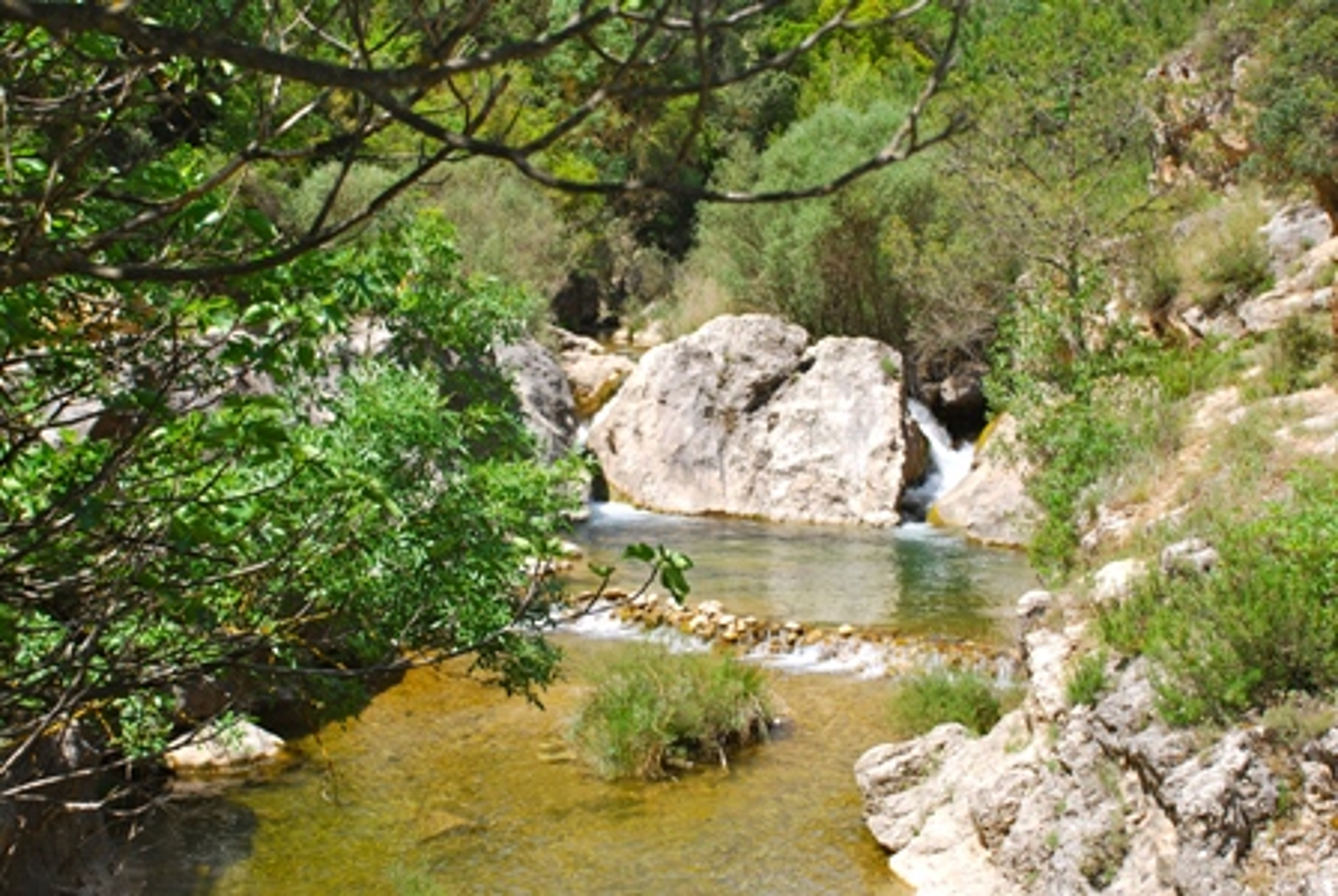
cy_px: 448
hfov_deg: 35.0
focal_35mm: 57
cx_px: 669
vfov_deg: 23.9
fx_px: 2121
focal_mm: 38
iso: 100
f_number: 7.1
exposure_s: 1/160
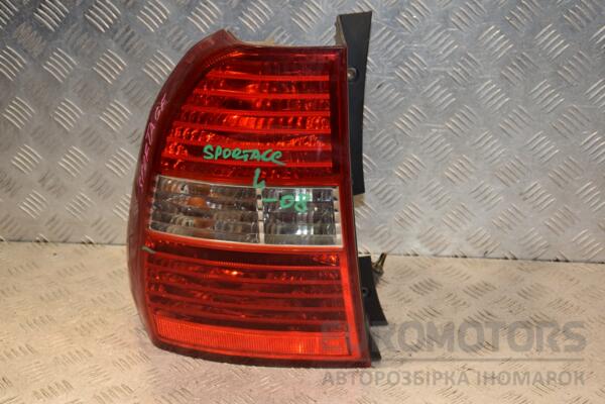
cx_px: 302
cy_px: 202
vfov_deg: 21.6
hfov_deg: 31.9
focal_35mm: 63
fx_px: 1059
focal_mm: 42
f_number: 5.6
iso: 800
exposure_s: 1/200
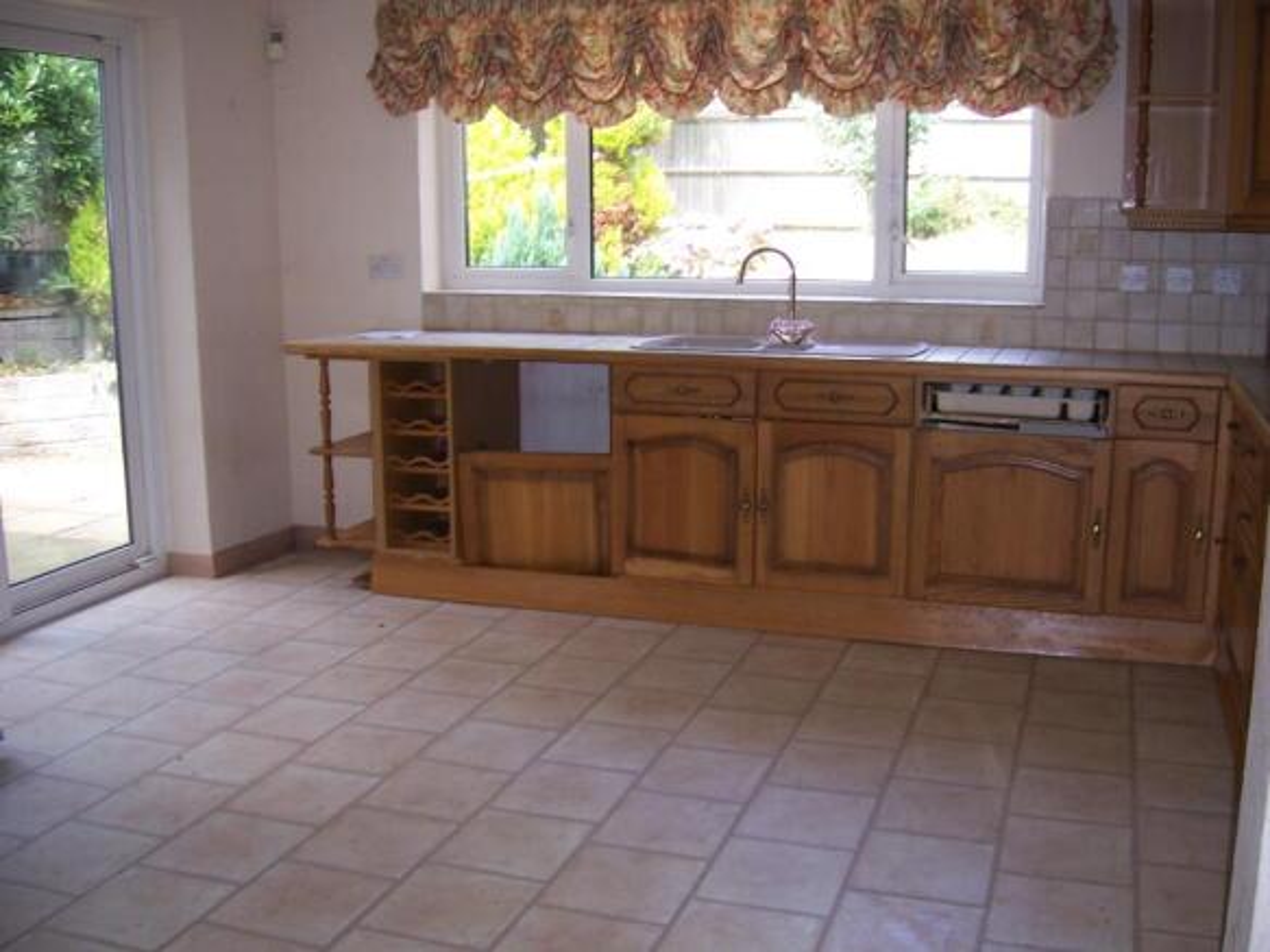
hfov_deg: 51.4
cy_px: 476
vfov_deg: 39.6
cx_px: 635
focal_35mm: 36
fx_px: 1321
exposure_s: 1/60
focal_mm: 6
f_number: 3
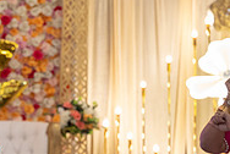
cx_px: -81
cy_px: 145
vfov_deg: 6.3
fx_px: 1389
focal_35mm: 217
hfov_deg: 9.3
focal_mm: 70
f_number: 3.5
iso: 1000
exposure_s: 1/160
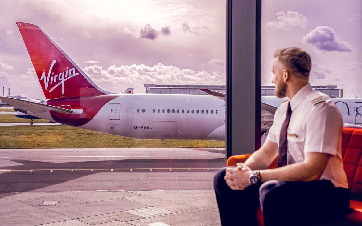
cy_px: 112
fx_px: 493
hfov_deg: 40.3
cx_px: 181
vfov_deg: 25.8
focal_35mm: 50
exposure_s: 1/500
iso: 100
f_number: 5
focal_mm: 48
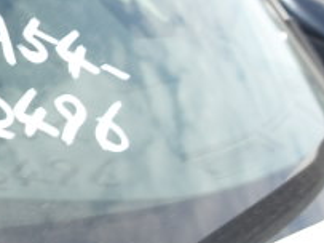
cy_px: 24
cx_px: 32
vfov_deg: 17.1
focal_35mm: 85
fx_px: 795
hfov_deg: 22.5
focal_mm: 4.9
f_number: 10.4
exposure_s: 1/60
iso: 100
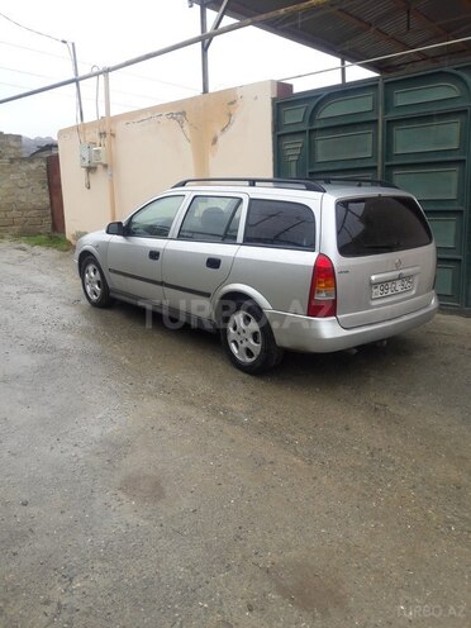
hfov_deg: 49.7
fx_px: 508
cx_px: 236
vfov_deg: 63.4
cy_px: 314
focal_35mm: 28
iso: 40
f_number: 1.9
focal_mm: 3.7
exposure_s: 1/283
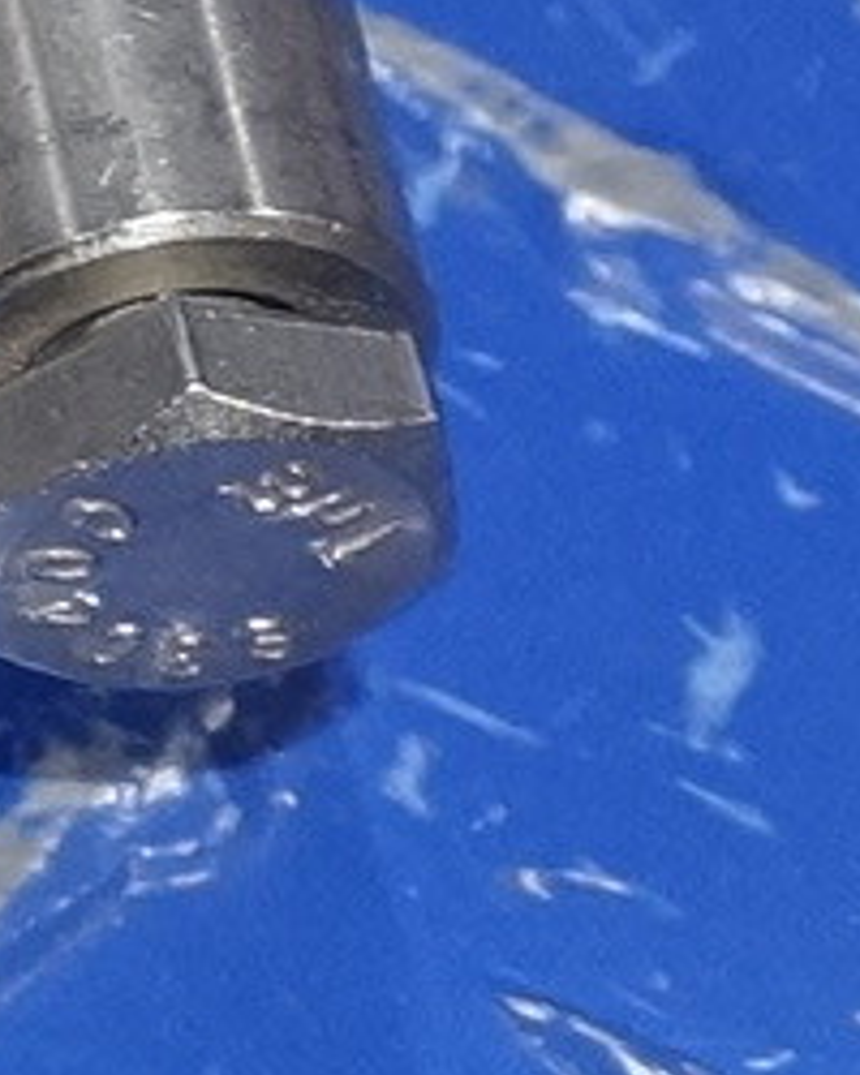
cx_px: -4016
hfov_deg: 3.6
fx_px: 12249
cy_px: -589
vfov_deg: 5.0
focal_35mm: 385
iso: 800
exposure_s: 1/60
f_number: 7.1
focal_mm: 28
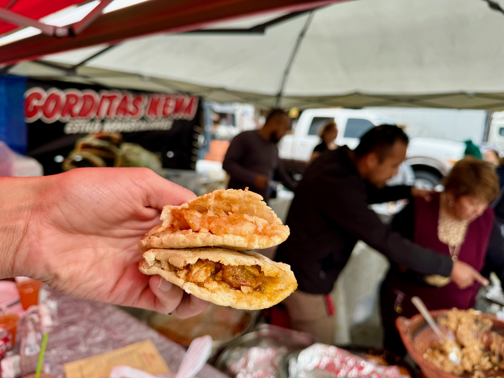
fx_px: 349
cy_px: 189
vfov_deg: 56.8
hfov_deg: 71.6
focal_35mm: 24
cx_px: 252
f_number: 1.78
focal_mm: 6.76
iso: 80
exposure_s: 1/282
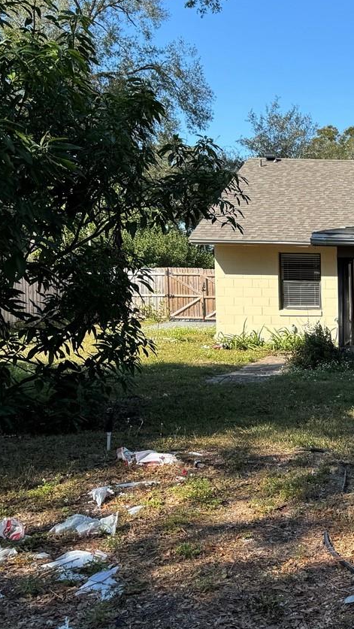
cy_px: 364
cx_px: 477
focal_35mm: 50
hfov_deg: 21.4
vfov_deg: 41.2
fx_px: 834
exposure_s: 1/1980
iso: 80
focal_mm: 6.86
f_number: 1.78
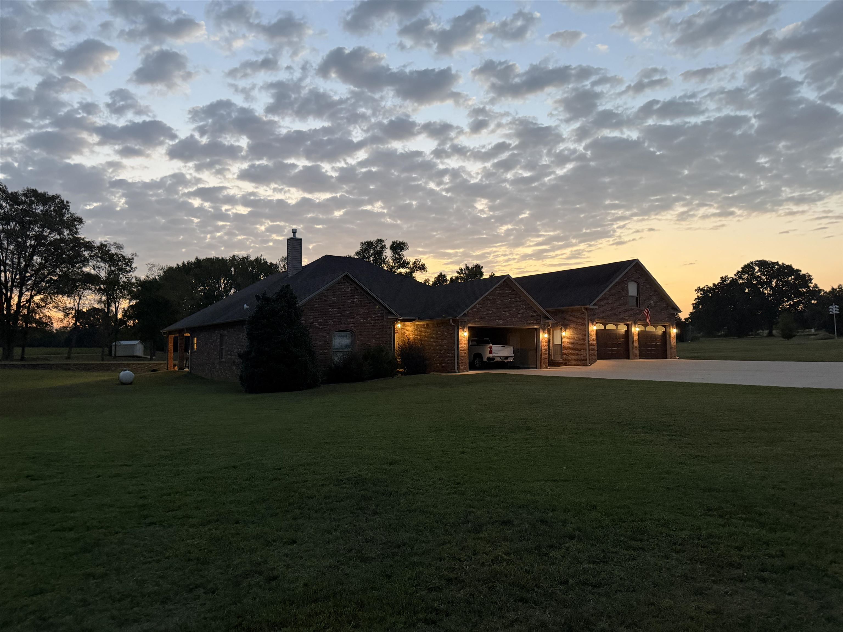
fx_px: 584
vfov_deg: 56.8
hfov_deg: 71.6
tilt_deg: +2.5
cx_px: 422
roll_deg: +0.7
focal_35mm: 24
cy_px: 316
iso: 640
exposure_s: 1/60
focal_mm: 6.76
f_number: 1.78
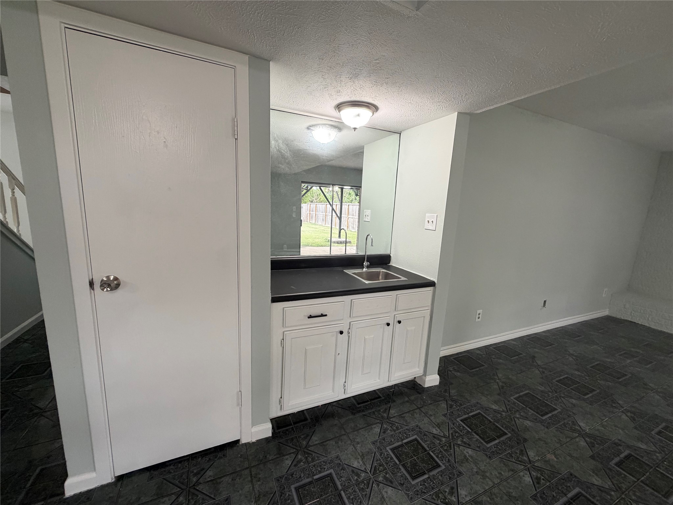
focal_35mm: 14
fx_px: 272
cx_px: 336
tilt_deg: -11.4
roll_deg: -2.9
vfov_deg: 85.7
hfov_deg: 102.1
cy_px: 252
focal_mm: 2.22
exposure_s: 1/60
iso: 200
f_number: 2.2
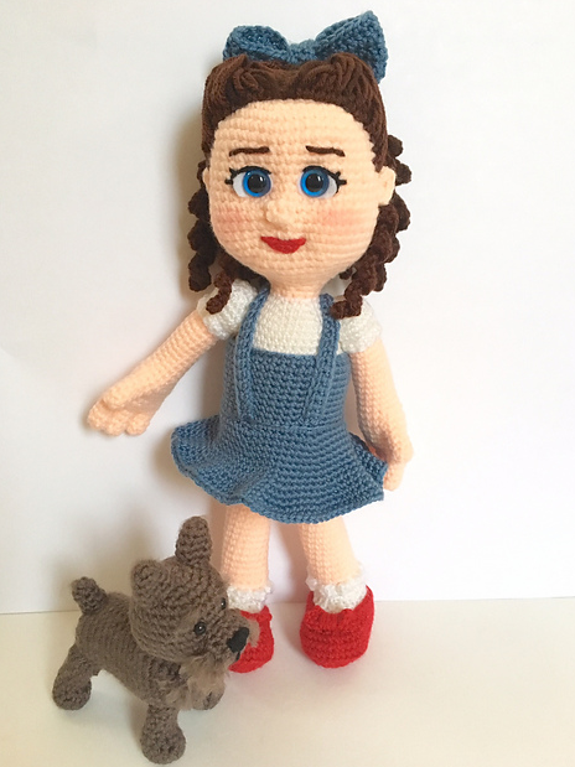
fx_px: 665
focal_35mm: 30
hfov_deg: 46.8
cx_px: 295
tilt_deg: -26.2
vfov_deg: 60.0
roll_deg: -2.5
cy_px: 389
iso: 250
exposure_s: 1/15
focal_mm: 4.15
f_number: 2.2
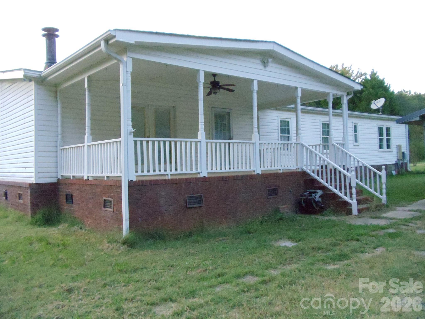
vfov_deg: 32.9
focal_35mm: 44
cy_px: 160
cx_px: 212
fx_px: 540
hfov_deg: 42.9
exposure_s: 1/160
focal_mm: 6
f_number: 3.5
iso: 1600
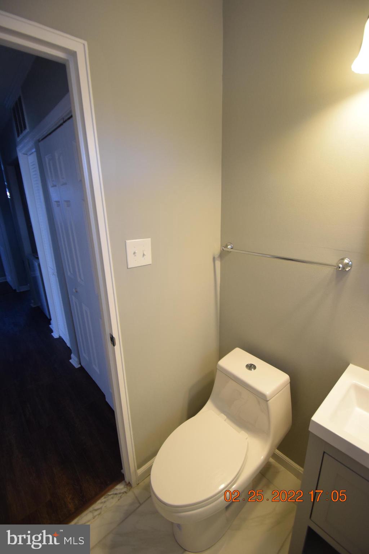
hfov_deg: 77.3
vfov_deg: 100.4
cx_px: 184
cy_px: 277
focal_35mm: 15
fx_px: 231
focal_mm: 10
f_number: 4
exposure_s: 1/60
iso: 640
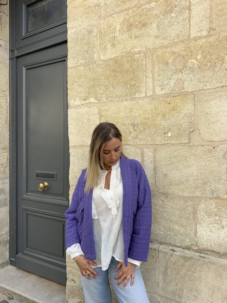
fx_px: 210
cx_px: 114
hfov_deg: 56.8
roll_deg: -0.5
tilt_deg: +0.9
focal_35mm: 24
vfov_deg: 71.6
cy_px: 152
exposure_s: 1/1009
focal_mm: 6.86
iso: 80
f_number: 1.78
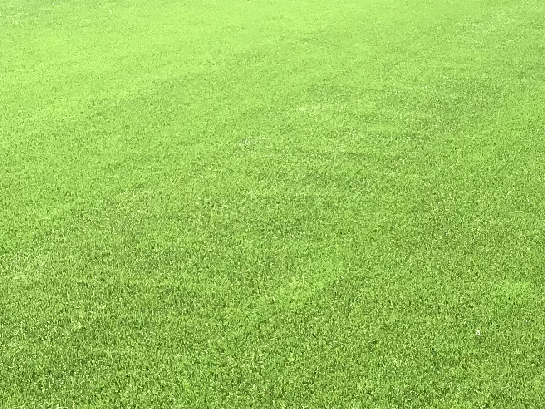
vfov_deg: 15.6
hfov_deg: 20.6
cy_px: 345
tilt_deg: -20.6
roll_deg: -1.6
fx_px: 1480
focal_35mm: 94
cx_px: 441
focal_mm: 3.99
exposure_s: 1/805
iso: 20
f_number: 1.8
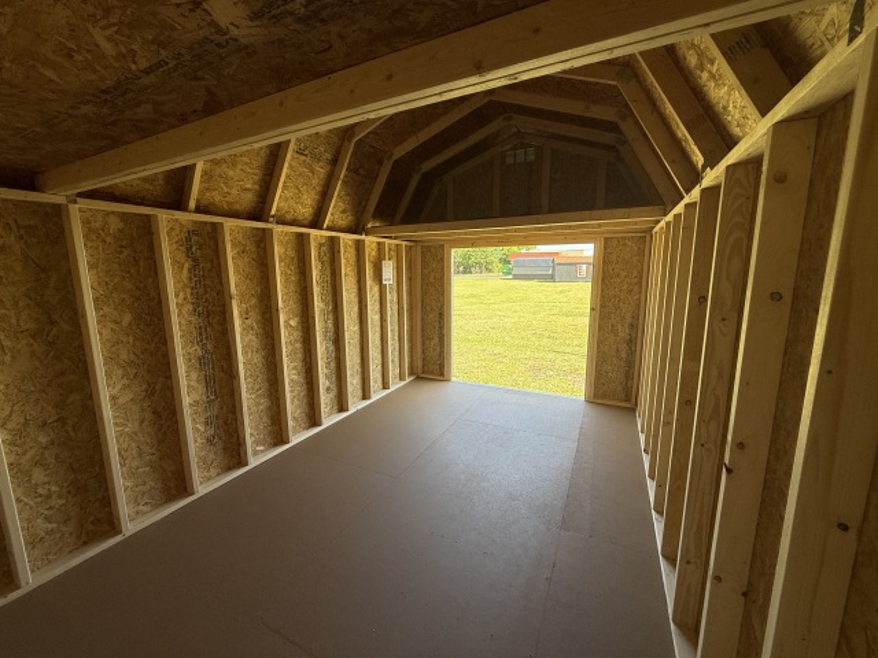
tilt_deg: -9.3
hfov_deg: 102.1
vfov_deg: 85.7
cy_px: 329
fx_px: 355
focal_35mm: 14
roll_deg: +0.1
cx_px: 439
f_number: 2.2
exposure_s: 1/242
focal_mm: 2.22
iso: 50
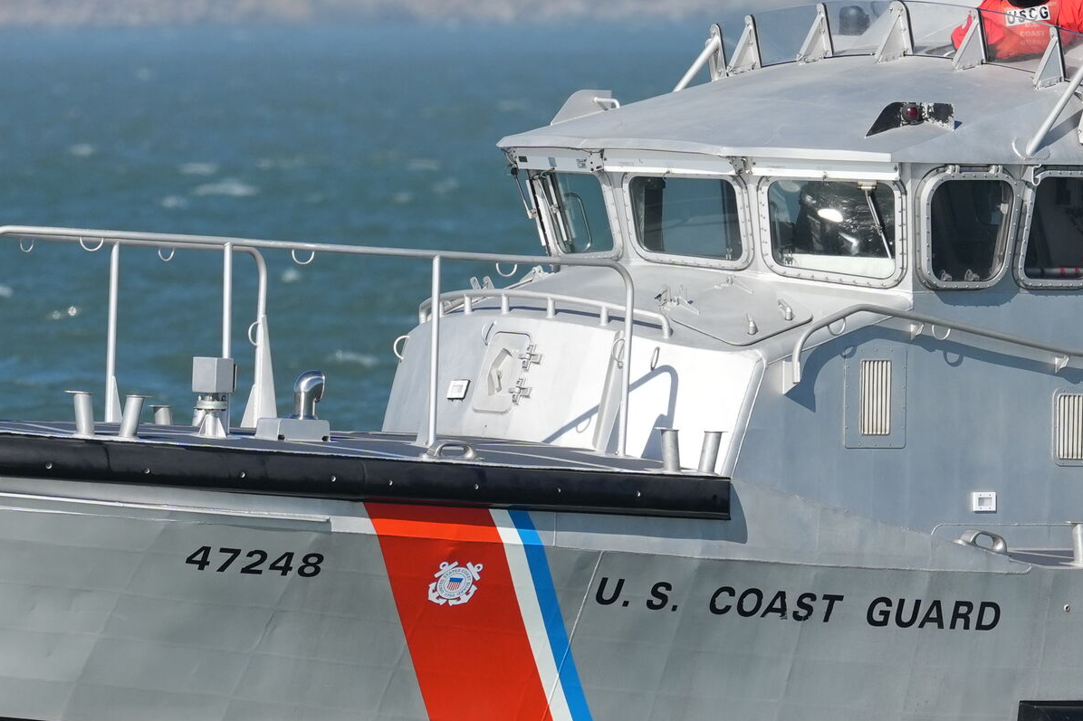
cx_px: 669
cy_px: 216
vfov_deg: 1.0
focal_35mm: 1445
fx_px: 43461
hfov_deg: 1.4
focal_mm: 400
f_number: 4.5
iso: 320
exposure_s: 1/2500
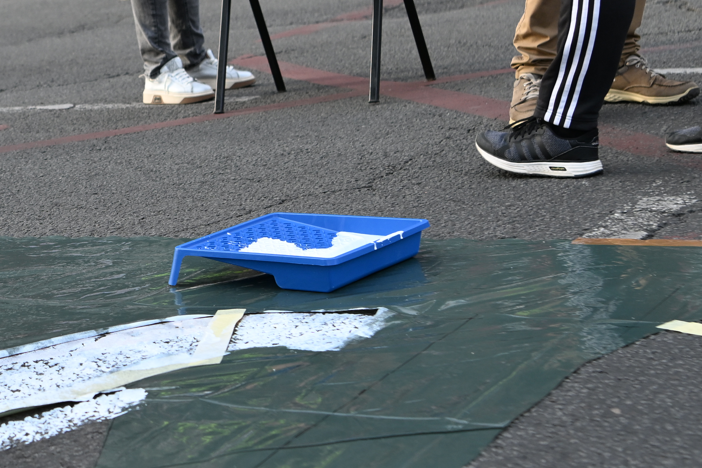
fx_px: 1833
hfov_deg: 21.0
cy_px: 215
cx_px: 20
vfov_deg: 14.6
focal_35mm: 94
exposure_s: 1/400
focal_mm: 36
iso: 400
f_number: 4
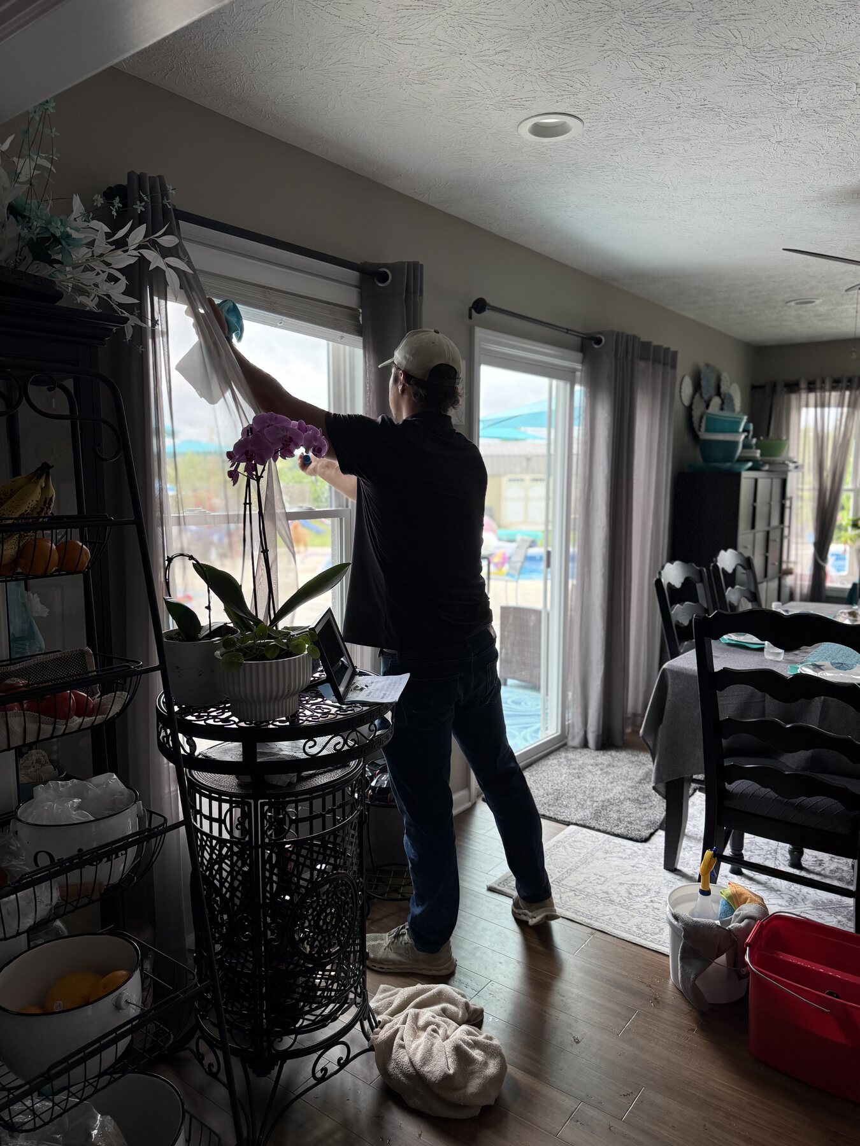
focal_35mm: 24
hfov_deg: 56.8
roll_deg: -0.5
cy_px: 573
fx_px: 795
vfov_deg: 71.6
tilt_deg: -6.4
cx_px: 430
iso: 200
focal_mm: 6.76
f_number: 1.78
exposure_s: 1/237
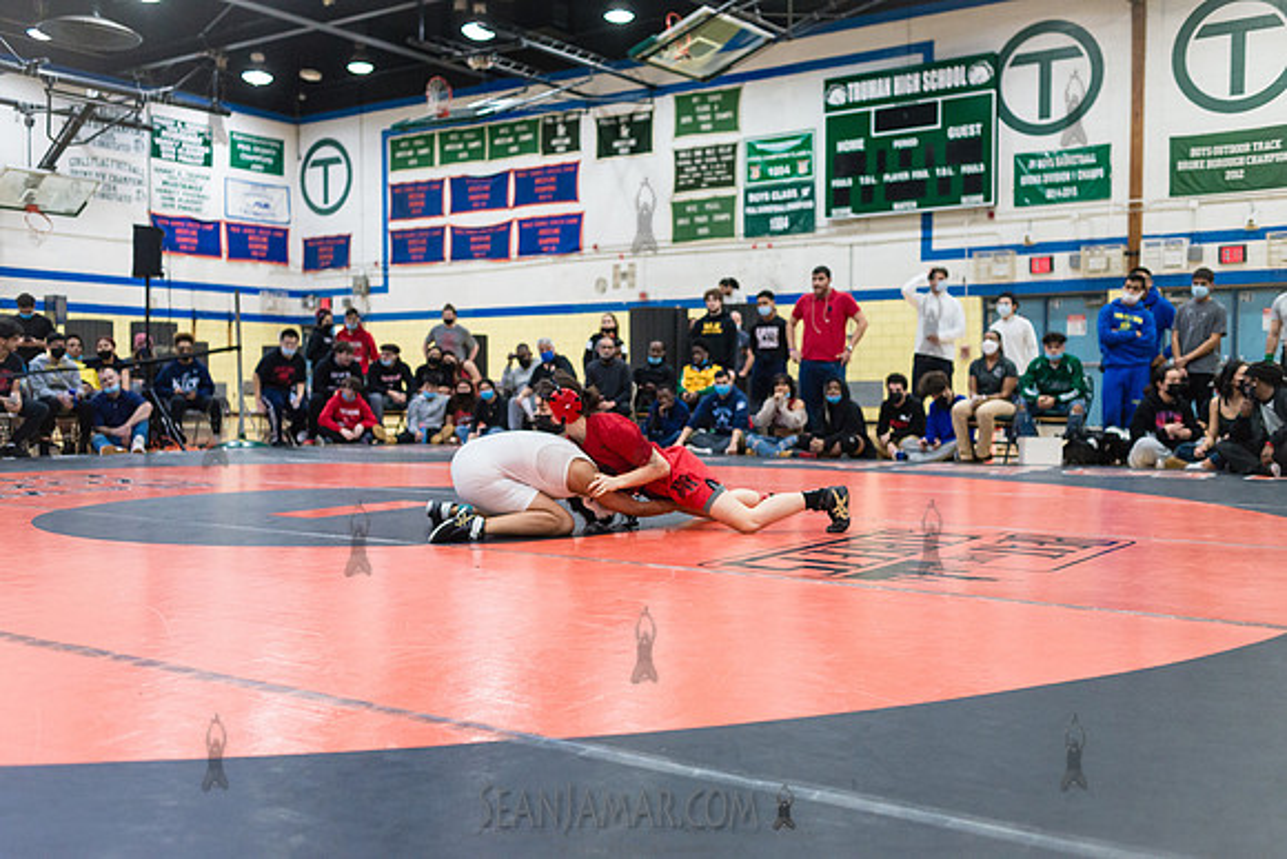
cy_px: 430
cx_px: 644
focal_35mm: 35
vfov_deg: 37.9
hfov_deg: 54.4
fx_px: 1251
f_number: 3.5
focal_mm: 35
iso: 4000
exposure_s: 1/400
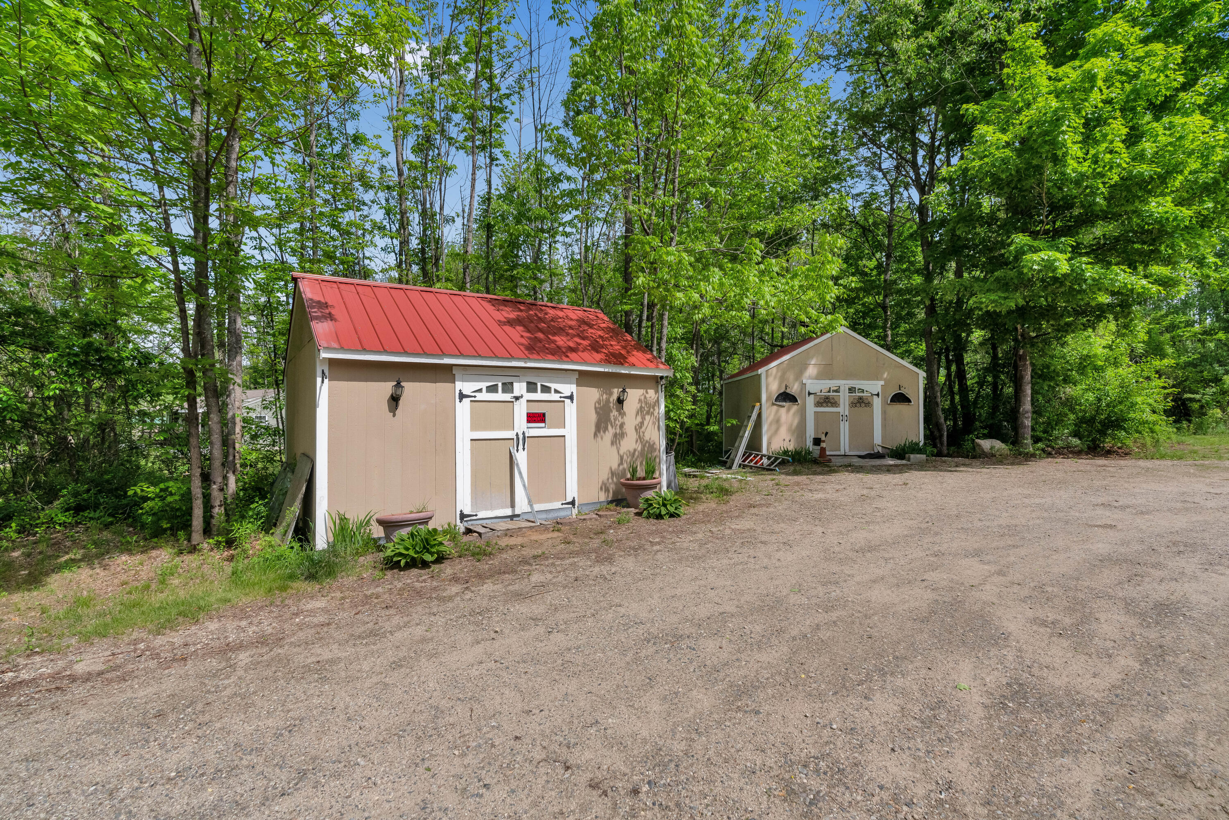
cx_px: 614
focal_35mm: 16
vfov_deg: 73.8
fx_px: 546
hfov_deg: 96.7
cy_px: 410
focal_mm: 16
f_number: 8
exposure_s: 1/4000
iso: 800
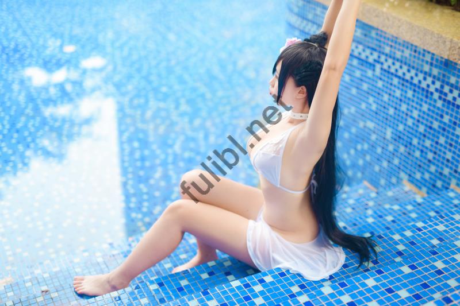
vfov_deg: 27.0
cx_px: 230
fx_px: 639
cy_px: 153
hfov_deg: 39.6
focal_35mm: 50
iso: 100
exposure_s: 1/200
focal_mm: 50
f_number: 1.4
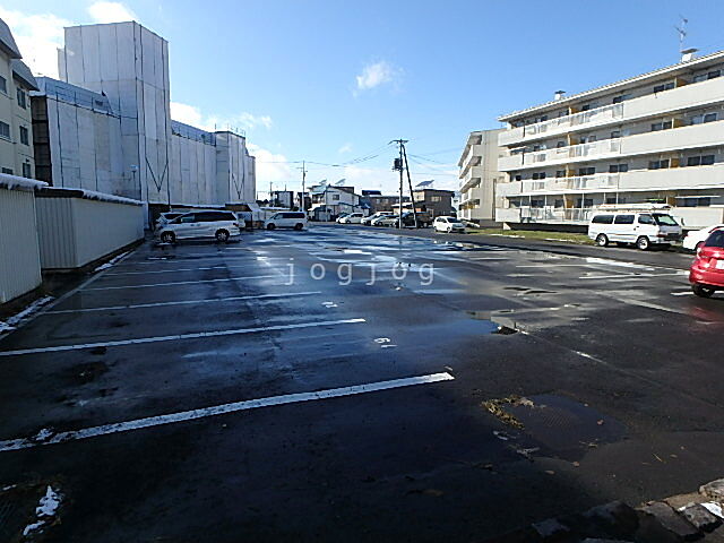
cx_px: 362
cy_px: 272
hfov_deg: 79.0
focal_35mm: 21
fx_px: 439
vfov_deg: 63.4
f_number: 6
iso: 125
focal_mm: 3.7
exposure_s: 1/500
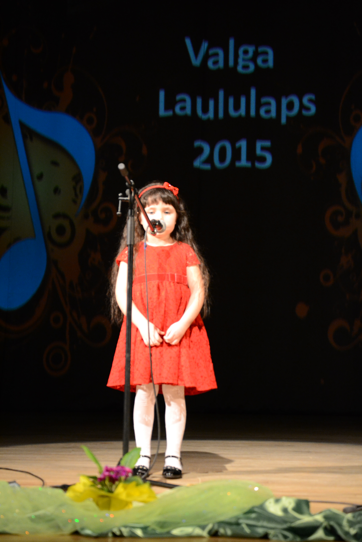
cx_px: 181
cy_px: 271
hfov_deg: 13.0
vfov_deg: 19.5
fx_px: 1584
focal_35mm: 105
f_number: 4.2
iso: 1600
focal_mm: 70
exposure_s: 1/50
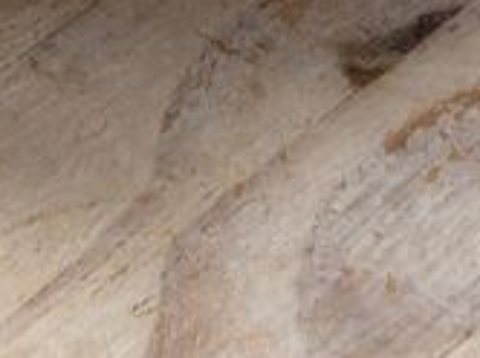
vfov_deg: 7.8
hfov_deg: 10.5
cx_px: 466
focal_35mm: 188
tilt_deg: -46.4
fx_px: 2603
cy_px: -141
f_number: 1.6
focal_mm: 5.96
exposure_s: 1/220
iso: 32
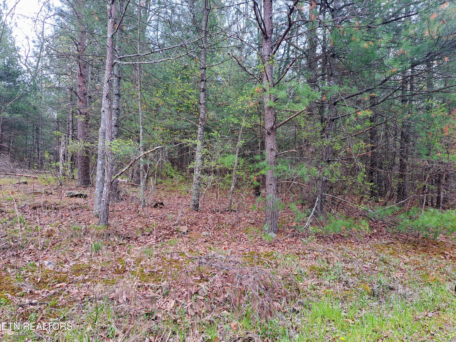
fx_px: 316
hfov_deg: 71.6
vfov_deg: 56.8
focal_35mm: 24
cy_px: 171
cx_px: 228
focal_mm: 5.23
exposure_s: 1/125
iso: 50
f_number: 1.8
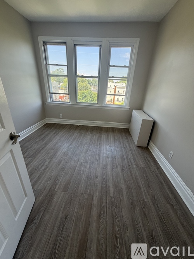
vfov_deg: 102.1
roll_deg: -1.6
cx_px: 97
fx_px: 105
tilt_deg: -23.2
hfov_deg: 85.7
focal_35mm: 14
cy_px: 130
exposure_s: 1/121
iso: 64
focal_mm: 2.22
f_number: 2.2
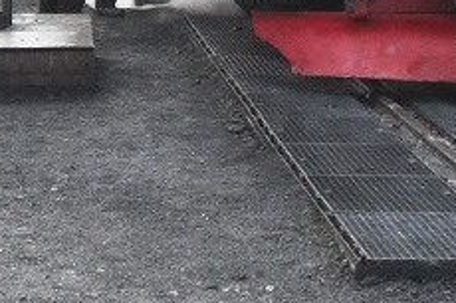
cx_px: 404
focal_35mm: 190
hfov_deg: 10.8
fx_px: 2405
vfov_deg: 7.1
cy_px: -89
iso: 120
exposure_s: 1/45
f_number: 2.8
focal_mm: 6.2
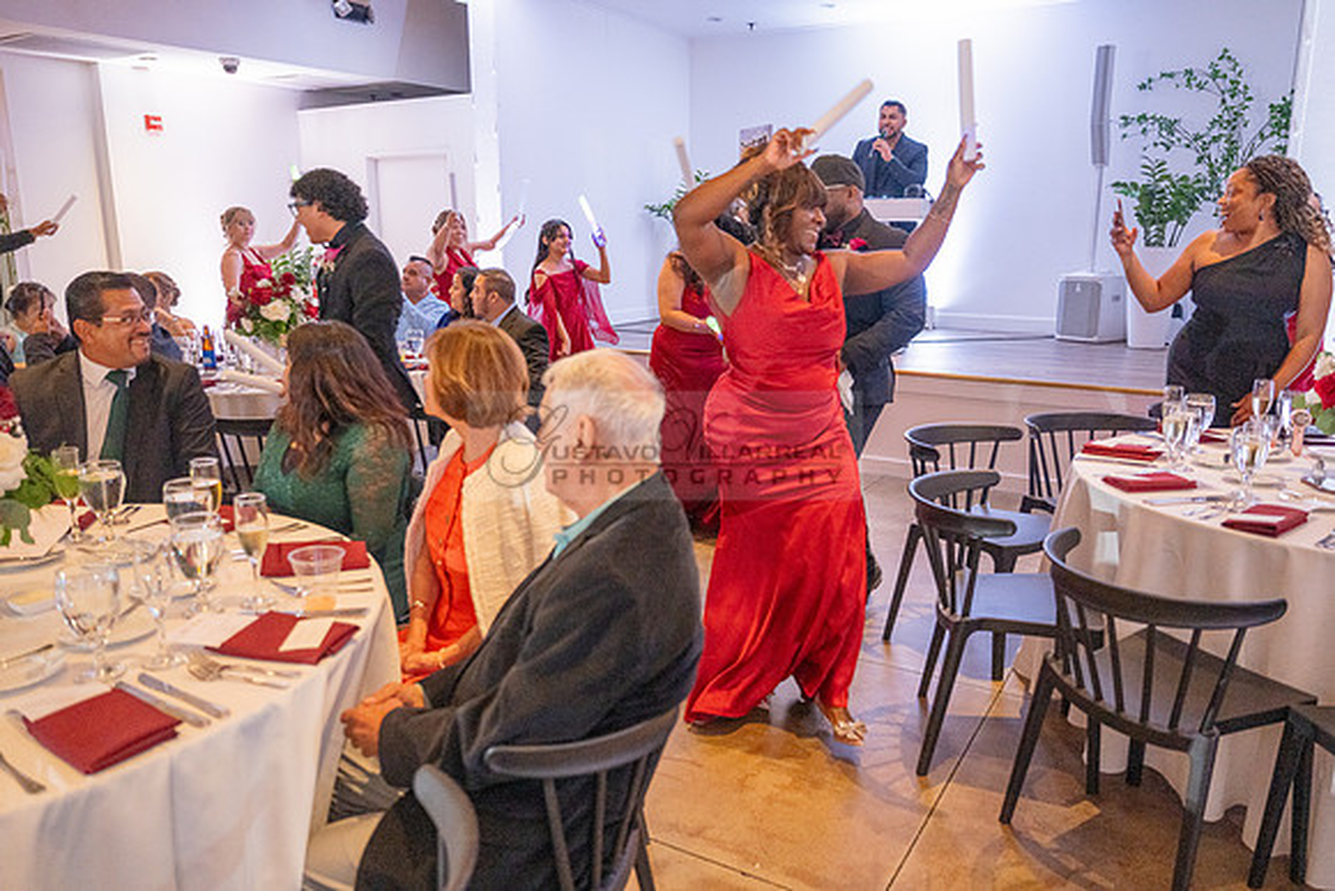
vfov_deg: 48.0
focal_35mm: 27
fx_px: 1001
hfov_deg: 67.4
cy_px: 446
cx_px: 668
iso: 2000
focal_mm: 27
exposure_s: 1/200
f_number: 2.8
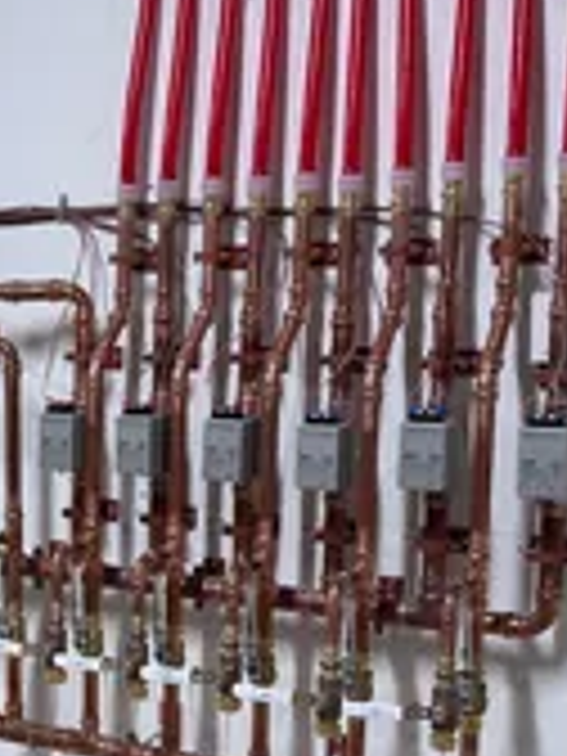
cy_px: 490
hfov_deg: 21.9
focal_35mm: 63
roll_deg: +0.0
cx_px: -76
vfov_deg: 30.5
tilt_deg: -7.3
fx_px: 1376
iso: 200
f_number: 1.78
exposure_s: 1/120
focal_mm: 6.76
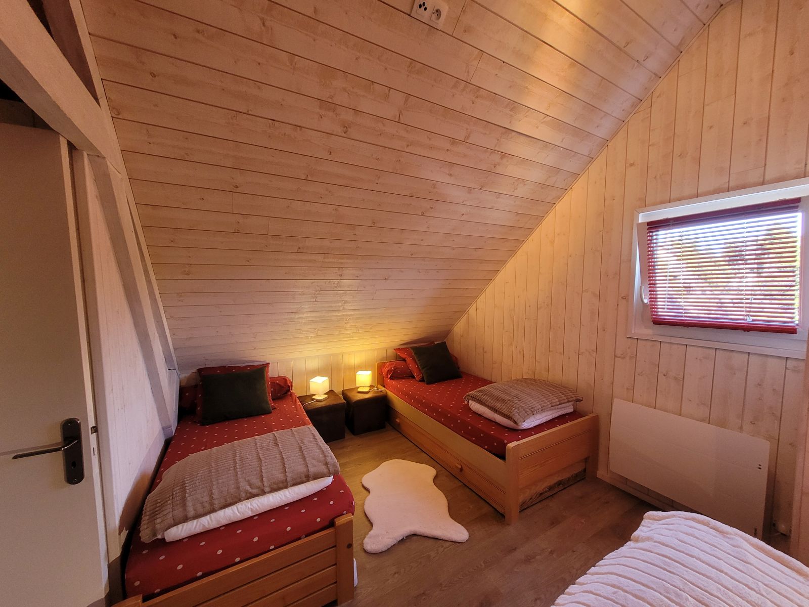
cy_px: 304
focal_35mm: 13
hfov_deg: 106.2
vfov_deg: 89.9
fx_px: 304
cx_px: 404
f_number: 2.2
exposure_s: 1/50
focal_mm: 1.74
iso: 200
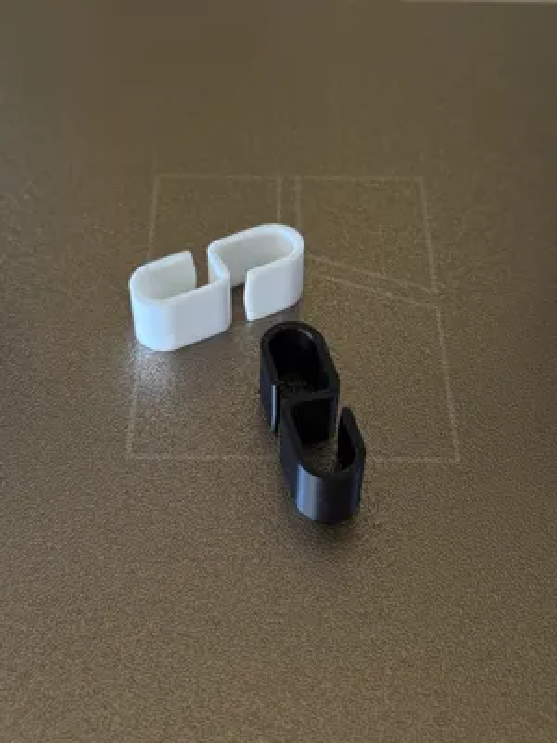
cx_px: 278
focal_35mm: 48
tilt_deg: -51.0
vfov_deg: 39.7
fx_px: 1030
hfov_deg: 30.3
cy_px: 372
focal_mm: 6.76
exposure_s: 1/22
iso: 800
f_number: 1.78
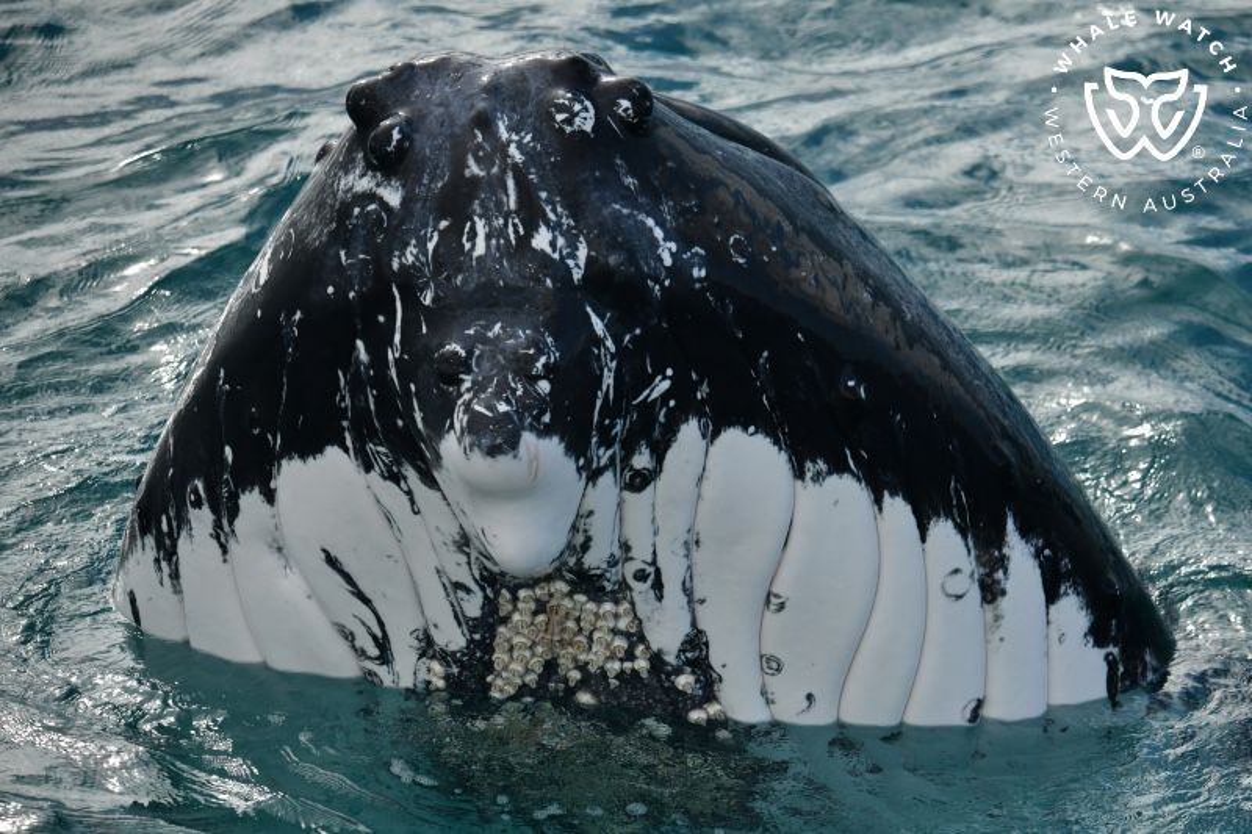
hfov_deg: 6.4
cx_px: 626
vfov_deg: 4.3
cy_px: 417
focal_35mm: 320
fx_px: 11126
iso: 1600
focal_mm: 320
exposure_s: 1/8000
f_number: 5.6
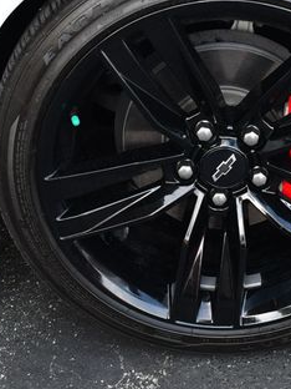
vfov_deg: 27.3
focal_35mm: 71
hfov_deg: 20.6
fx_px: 796
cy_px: 147
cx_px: 220
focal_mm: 18
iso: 400
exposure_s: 1/250
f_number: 4.5
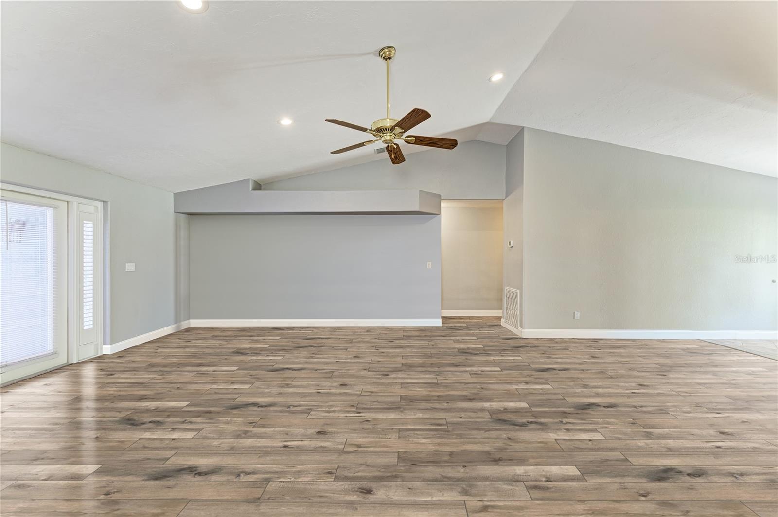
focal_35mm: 15
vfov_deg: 77.2
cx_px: 389
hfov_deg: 100.4
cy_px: 258
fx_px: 324
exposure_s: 1/2
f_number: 9
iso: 200
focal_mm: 15
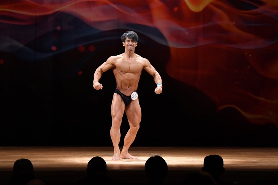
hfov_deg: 10.2
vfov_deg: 6.8
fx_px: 1559
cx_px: 139
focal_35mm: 202
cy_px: 92
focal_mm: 135
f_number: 5.6
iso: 4000
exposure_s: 1/400
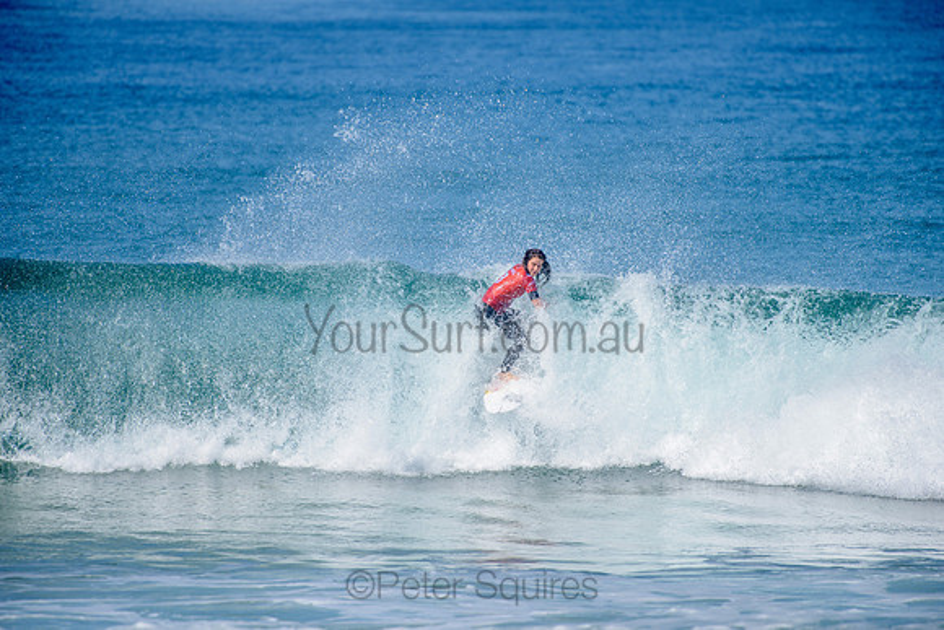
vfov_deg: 2.8
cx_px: 472
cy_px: 315
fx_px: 13114
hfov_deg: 4.1
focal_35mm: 500
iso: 250
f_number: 5.6
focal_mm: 500
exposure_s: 1/2000
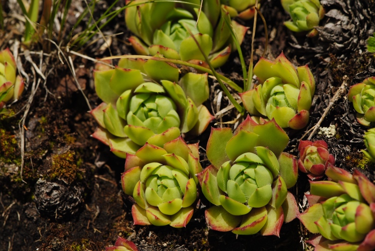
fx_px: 1330
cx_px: 188
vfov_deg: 10.8
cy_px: 126
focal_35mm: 128
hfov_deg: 16.0
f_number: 9
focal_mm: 85
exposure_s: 1/320
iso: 100
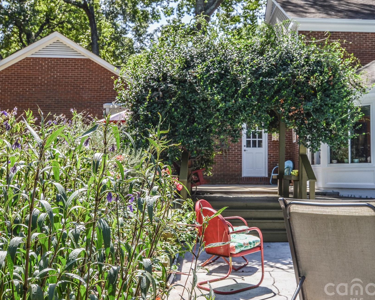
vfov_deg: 38.2
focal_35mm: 39
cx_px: 227
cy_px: 150
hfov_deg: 46.6
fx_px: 433
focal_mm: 22
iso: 180
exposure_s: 1/250
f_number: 8
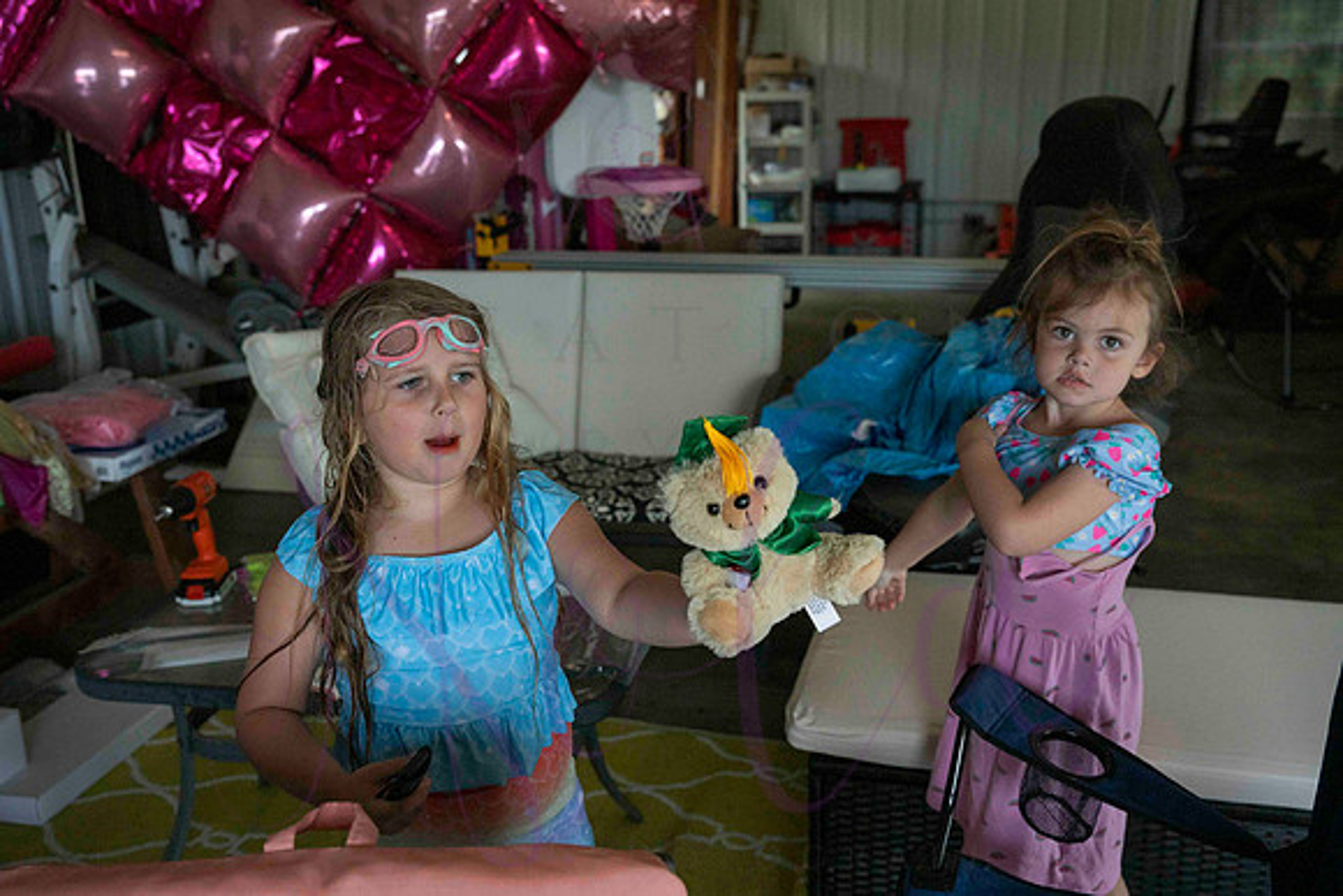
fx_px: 1344
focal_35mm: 36
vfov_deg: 36.9
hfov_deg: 53.1
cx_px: 671
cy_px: 444
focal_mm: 34.5
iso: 400
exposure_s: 1/1250
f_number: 4
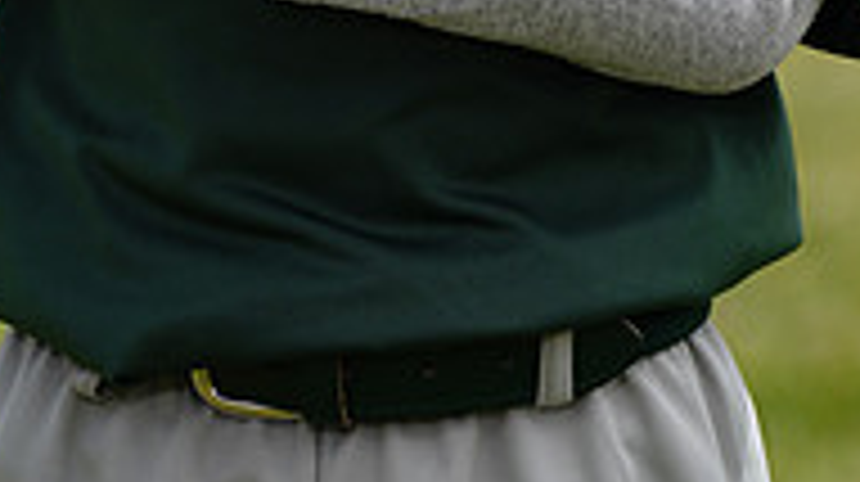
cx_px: 480
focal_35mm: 497
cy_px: -505
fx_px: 11322
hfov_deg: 4.3
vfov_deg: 2.4
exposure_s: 1/400
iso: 50
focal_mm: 156
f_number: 5
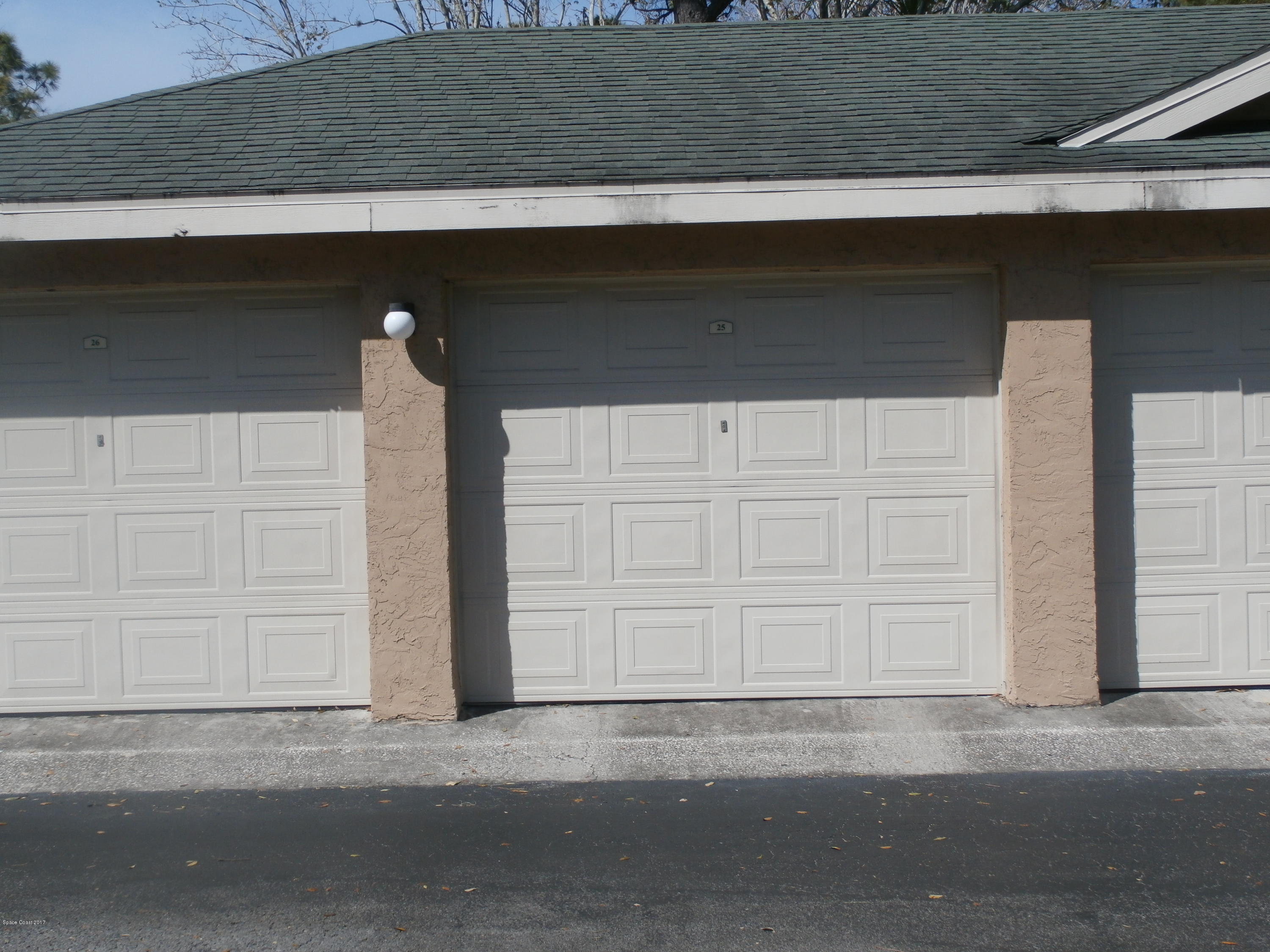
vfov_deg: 32.2
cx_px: 635
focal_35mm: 45
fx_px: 1651
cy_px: 476
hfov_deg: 42.1
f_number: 3.8
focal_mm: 8.02
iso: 100
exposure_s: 1/1600
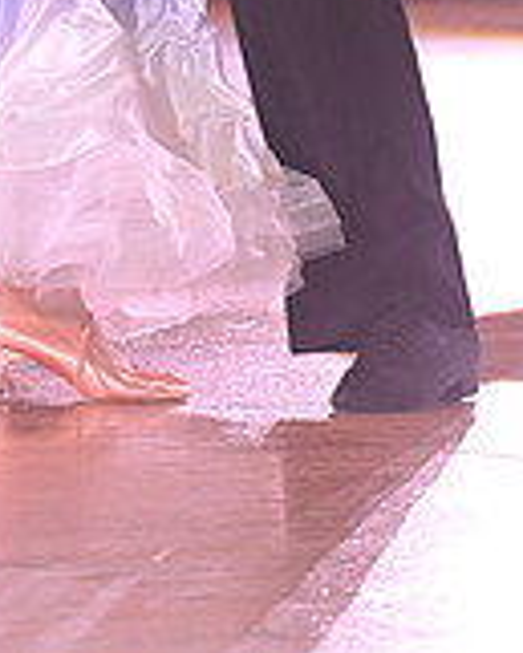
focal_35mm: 608
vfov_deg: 3.2
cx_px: -47
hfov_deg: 2.5
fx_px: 11753
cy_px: -511
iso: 2000
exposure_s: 1/200
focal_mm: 180
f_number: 4.5
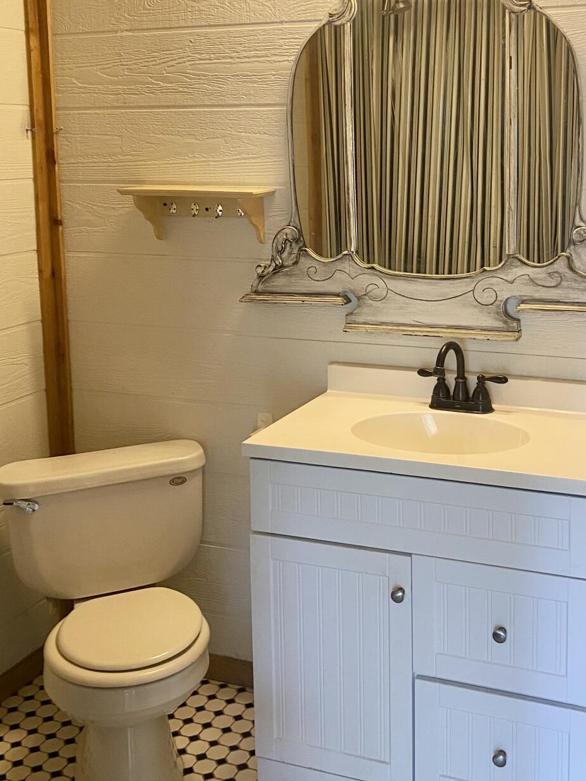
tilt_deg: -5.6
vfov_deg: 44.3
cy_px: 279
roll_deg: +3.2
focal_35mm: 42
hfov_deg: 34.0
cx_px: 404
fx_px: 948
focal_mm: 4.25
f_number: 1.8
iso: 160
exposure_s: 1/60
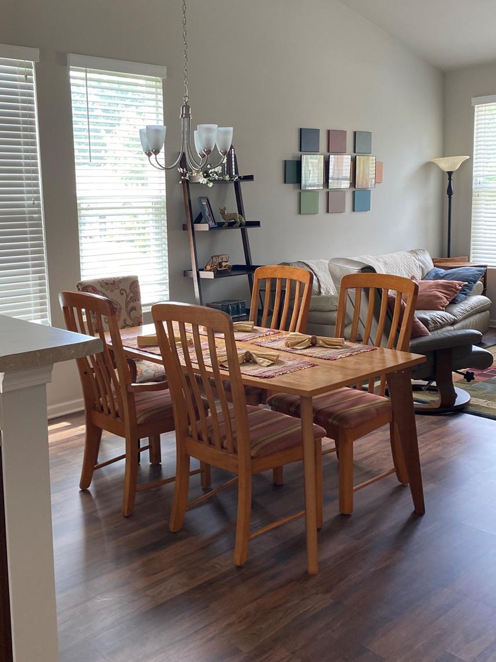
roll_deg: +1.7
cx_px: 172
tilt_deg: -5.2
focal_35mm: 35
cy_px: 286
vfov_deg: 52.5
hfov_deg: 40.3
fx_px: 669
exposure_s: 1/121
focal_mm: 4.25
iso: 125
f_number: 1.8
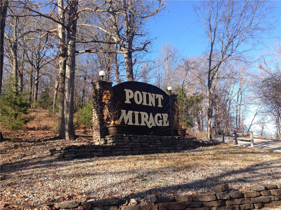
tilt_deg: +11.9
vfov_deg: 42.9
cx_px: 140
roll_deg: +4.2
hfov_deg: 55.4
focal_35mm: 33
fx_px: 268
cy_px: 105
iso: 50
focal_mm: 4.12
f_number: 2.4
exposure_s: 1/531
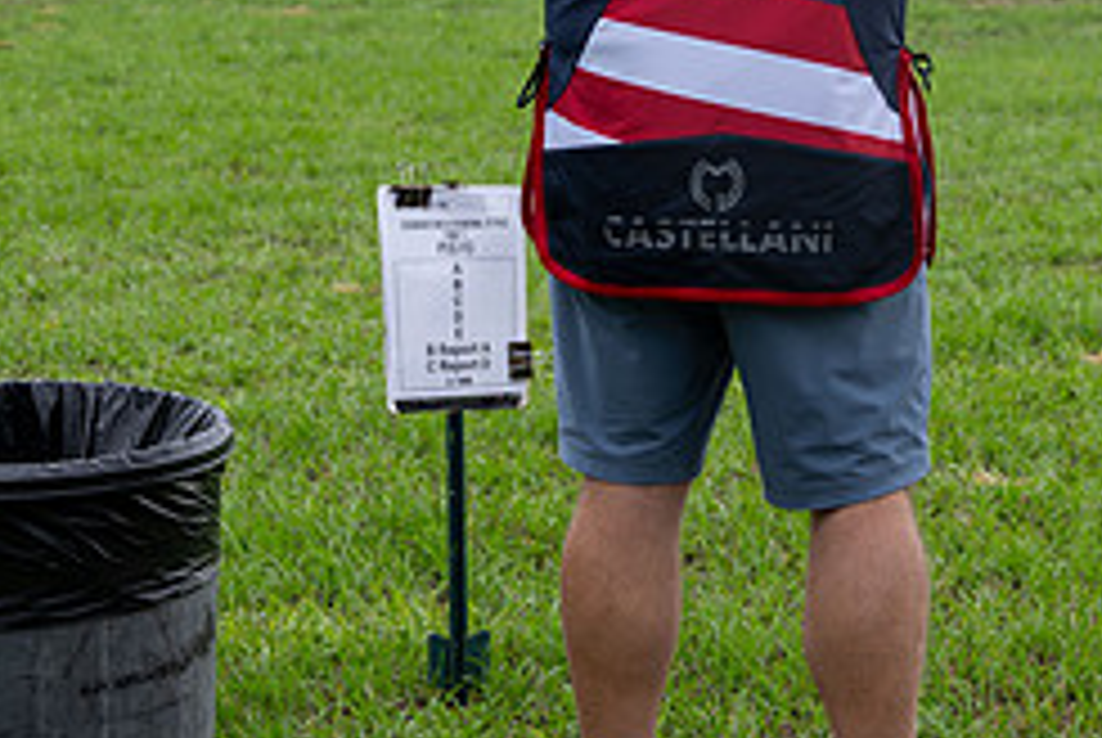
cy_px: 119
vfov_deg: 11.1
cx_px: 508
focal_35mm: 123
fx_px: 3770
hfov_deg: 16.6
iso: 64
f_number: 5
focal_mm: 52
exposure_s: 1/100
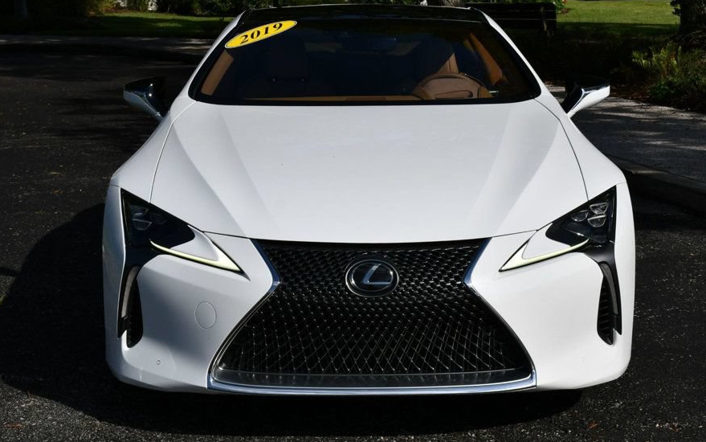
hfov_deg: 27.1
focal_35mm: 76
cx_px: 361
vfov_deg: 17.2
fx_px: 1463
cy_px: 180
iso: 100
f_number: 10
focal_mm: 32
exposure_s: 1/400
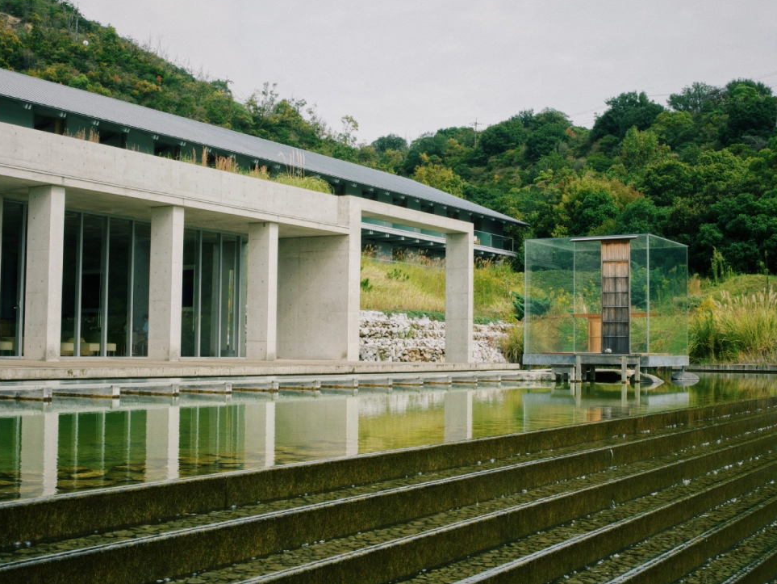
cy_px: 290
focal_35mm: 45
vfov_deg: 32.2
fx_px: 1010
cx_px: 401
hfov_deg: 42.1
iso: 200
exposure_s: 1/40
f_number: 16
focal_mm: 27
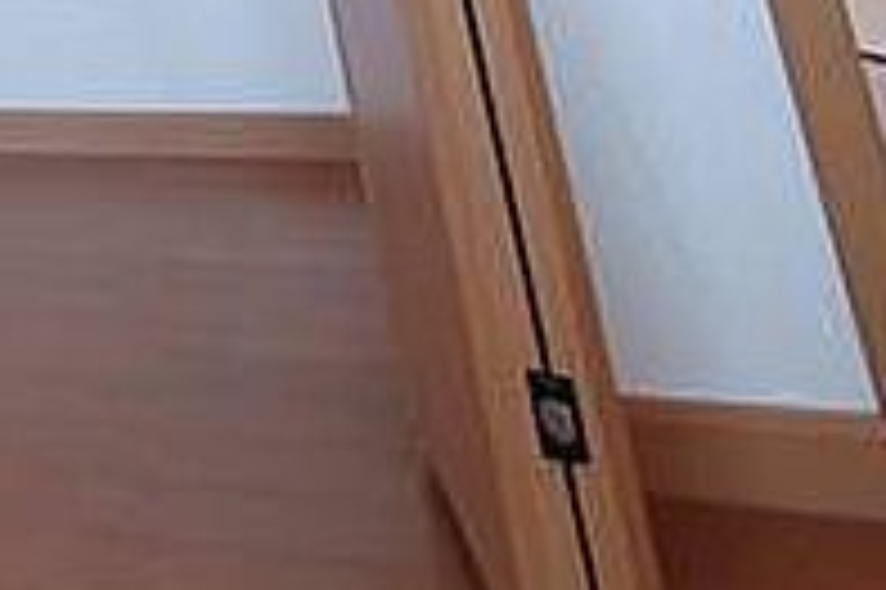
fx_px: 1082
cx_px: -333
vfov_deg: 21.3
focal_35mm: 44
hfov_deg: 31.3
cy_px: -446
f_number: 2.2
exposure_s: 1/60
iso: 200
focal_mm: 1.8
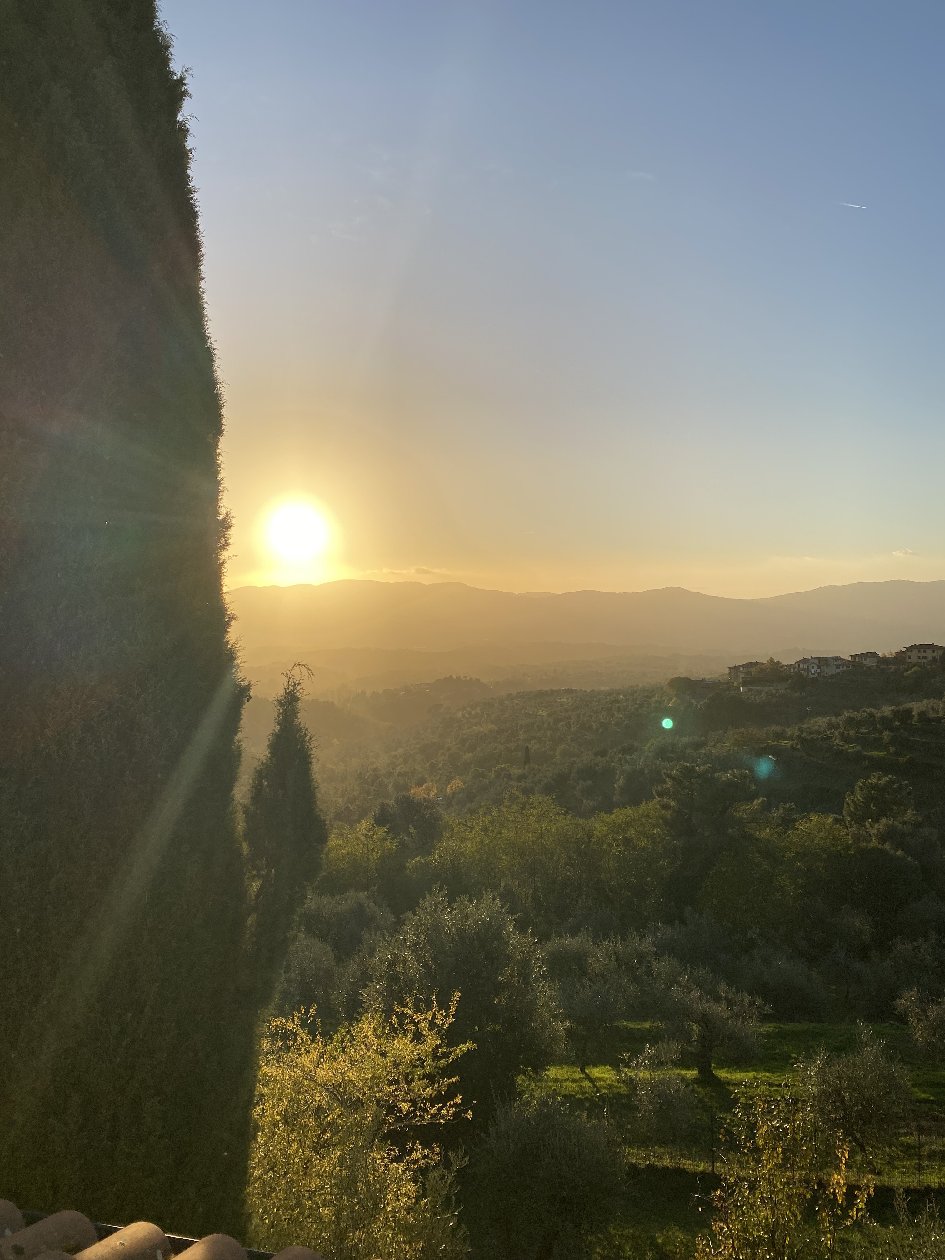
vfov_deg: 67.3
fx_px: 946
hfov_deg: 53.1
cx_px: 472
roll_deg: +0.5
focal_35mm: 26
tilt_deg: -1.1
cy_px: 630
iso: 32
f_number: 1.8
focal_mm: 4.25
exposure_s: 1/3731
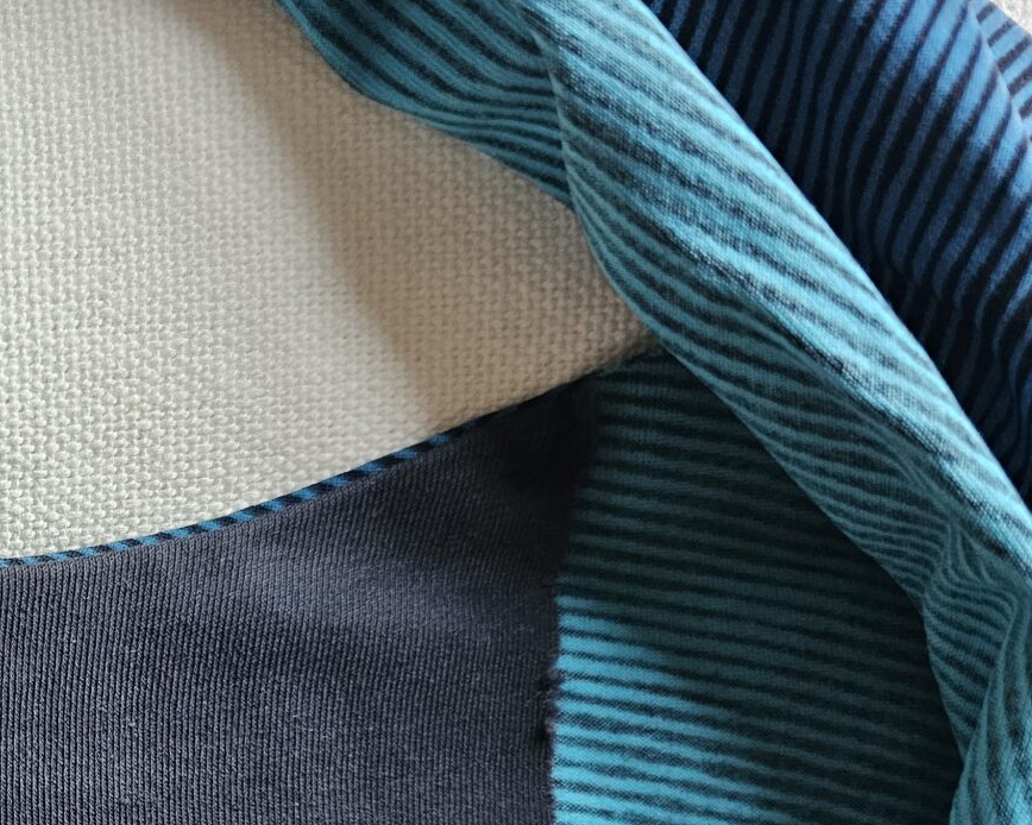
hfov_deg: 30.5
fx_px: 1618
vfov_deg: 26.7
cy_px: 871
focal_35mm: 53
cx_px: -175
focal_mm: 6.3
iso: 800
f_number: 1.7
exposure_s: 1/51
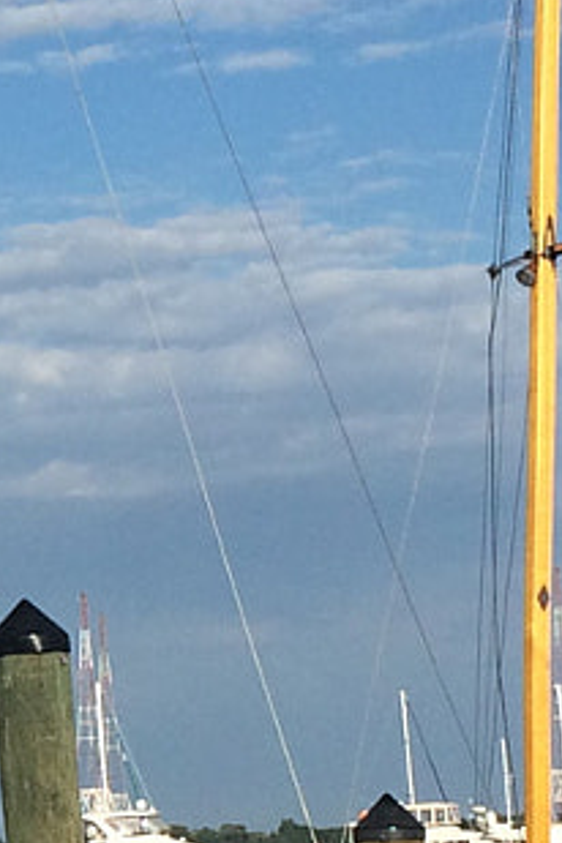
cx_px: -437
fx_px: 3653
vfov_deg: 13.0
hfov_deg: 8.5
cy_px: 786
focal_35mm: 156
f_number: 2.2
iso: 32
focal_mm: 4.15
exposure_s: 1/2933
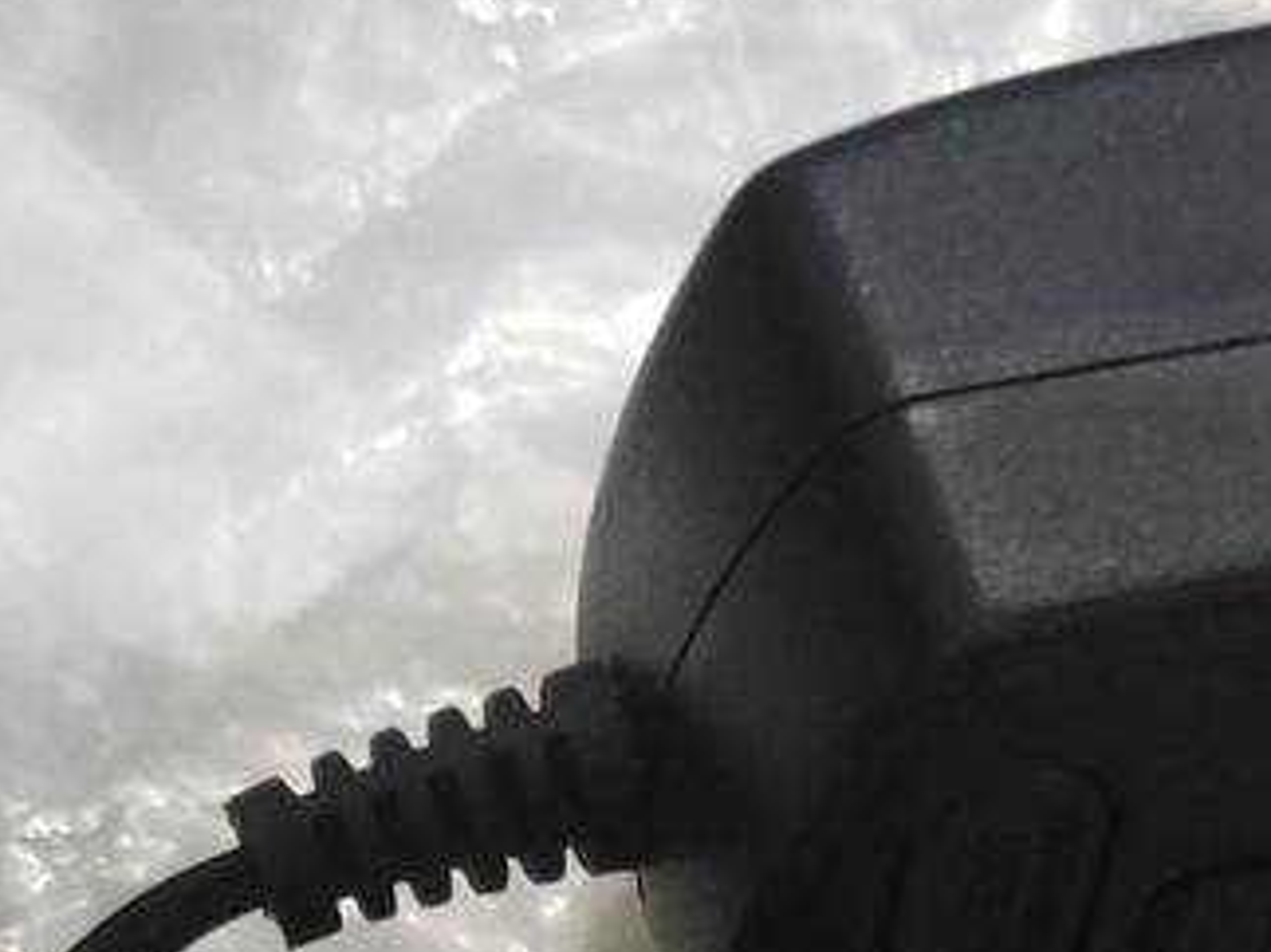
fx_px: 3634
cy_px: 1735
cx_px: 842
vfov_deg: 13.4
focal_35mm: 99
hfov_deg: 19.8
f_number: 1.79
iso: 710
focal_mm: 4.71
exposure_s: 1/24
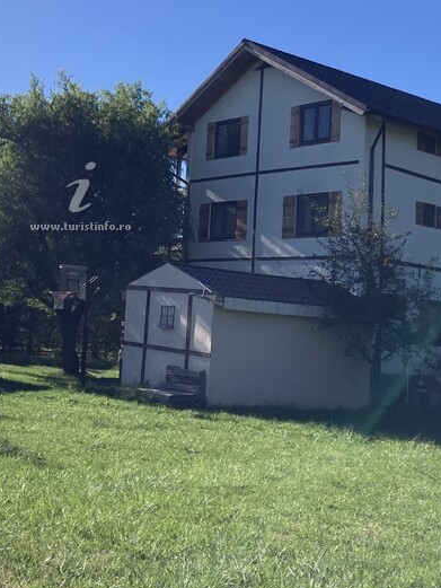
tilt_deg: +11.1
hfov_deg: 25.9
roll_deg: -4.4
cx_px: 65
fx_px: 934
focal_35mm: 55
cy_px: 179
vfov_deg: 34.5
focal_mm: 3.99
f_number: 1.8
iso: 25
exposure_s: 1/2525
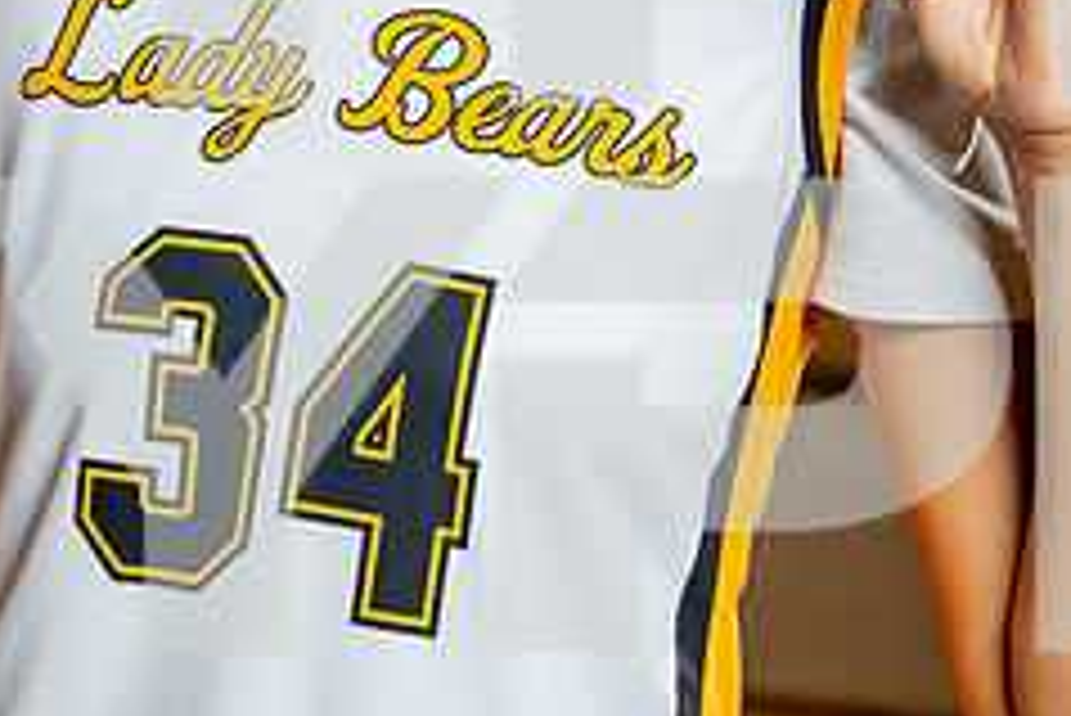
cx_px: 425
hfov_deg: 11.3
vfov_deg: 7.5
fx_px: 5418
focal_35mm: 182
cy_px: -137
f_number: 8
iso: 800
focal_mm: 70
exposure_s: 1/250
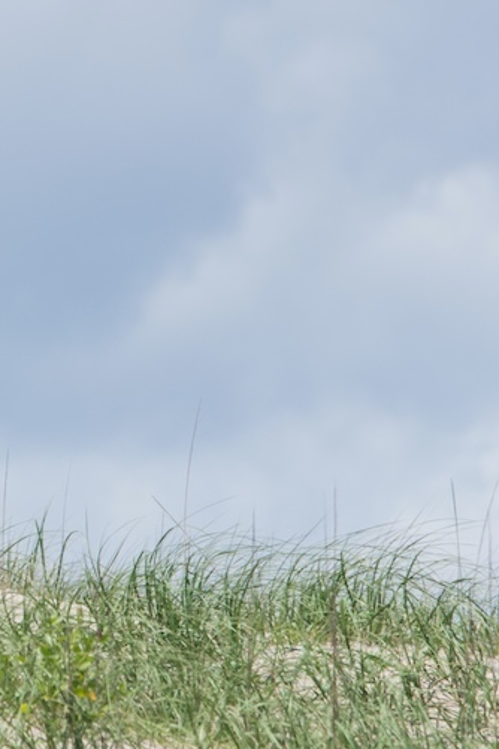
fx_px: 16819
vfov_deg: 2.5
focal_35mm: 809
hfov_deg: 1.7
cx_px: -137
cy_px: 404
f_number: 6.3
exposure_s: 1/3200
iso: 800
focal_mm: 270
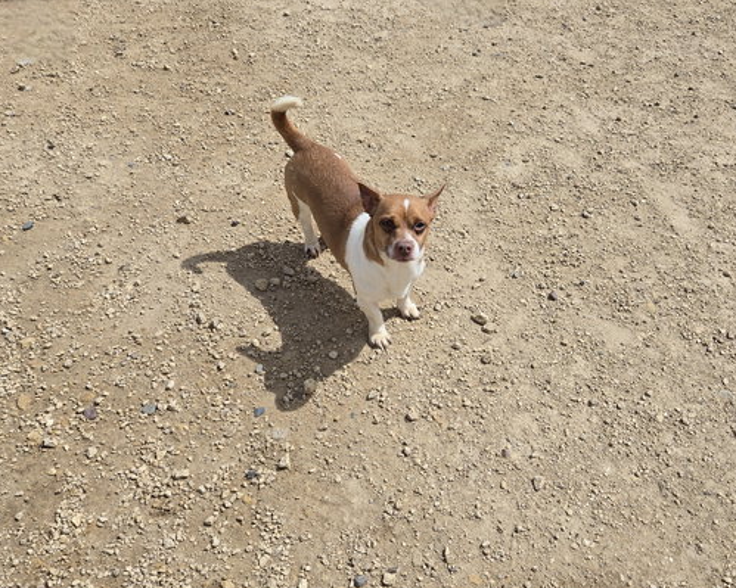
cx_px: 434
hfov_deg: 50.0
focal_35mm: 36
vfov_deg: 41.1
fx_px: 784
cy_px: 268
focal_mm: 5.4
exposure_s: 1/3333
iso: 25
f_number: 1.8
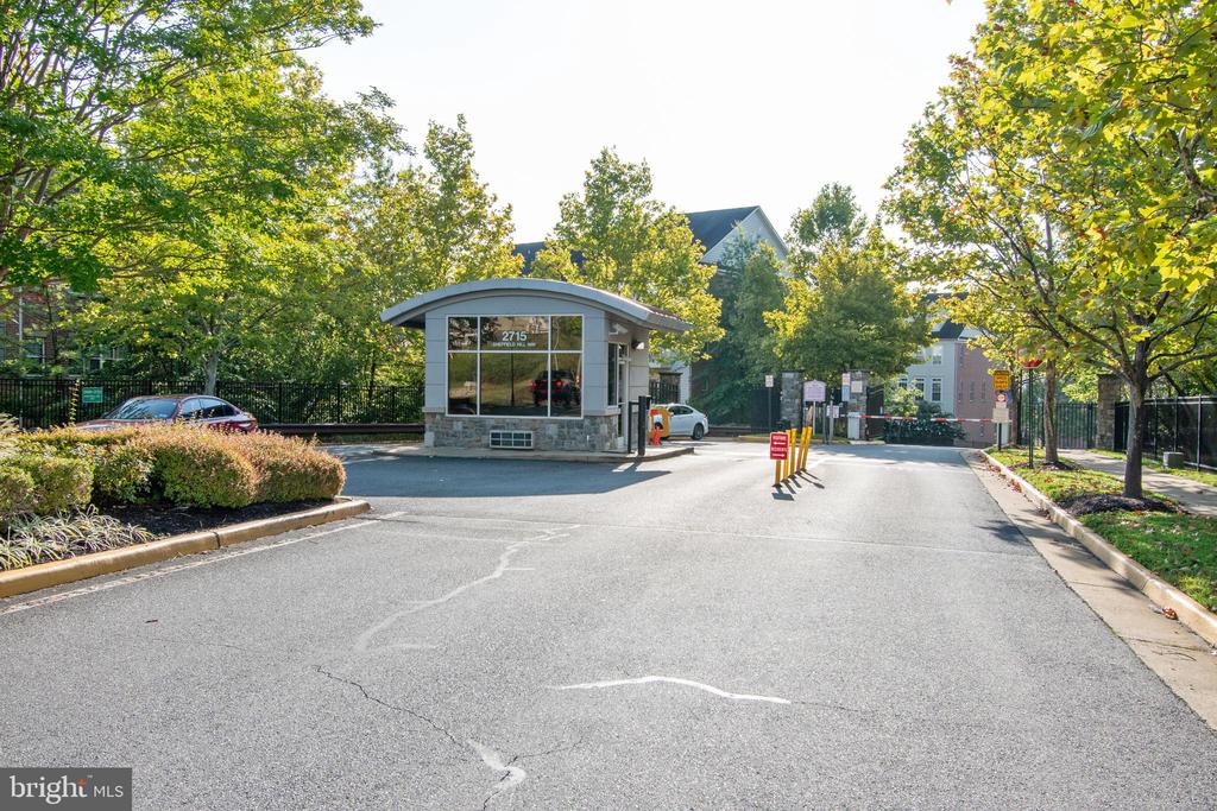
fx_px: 1014
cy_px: 406
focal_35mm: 30
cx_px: 608
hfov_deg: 61.9
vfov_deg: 43.6
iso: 200
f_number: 9
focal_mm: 20
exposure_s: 1/400
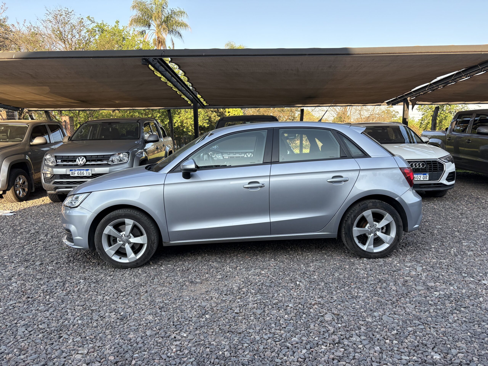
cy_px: 183
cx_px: 244
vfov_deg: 53.1
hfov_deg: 67.3
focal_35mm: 26
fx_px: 367
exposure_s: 1/680
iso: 64
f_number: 1.6
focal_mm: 5.96
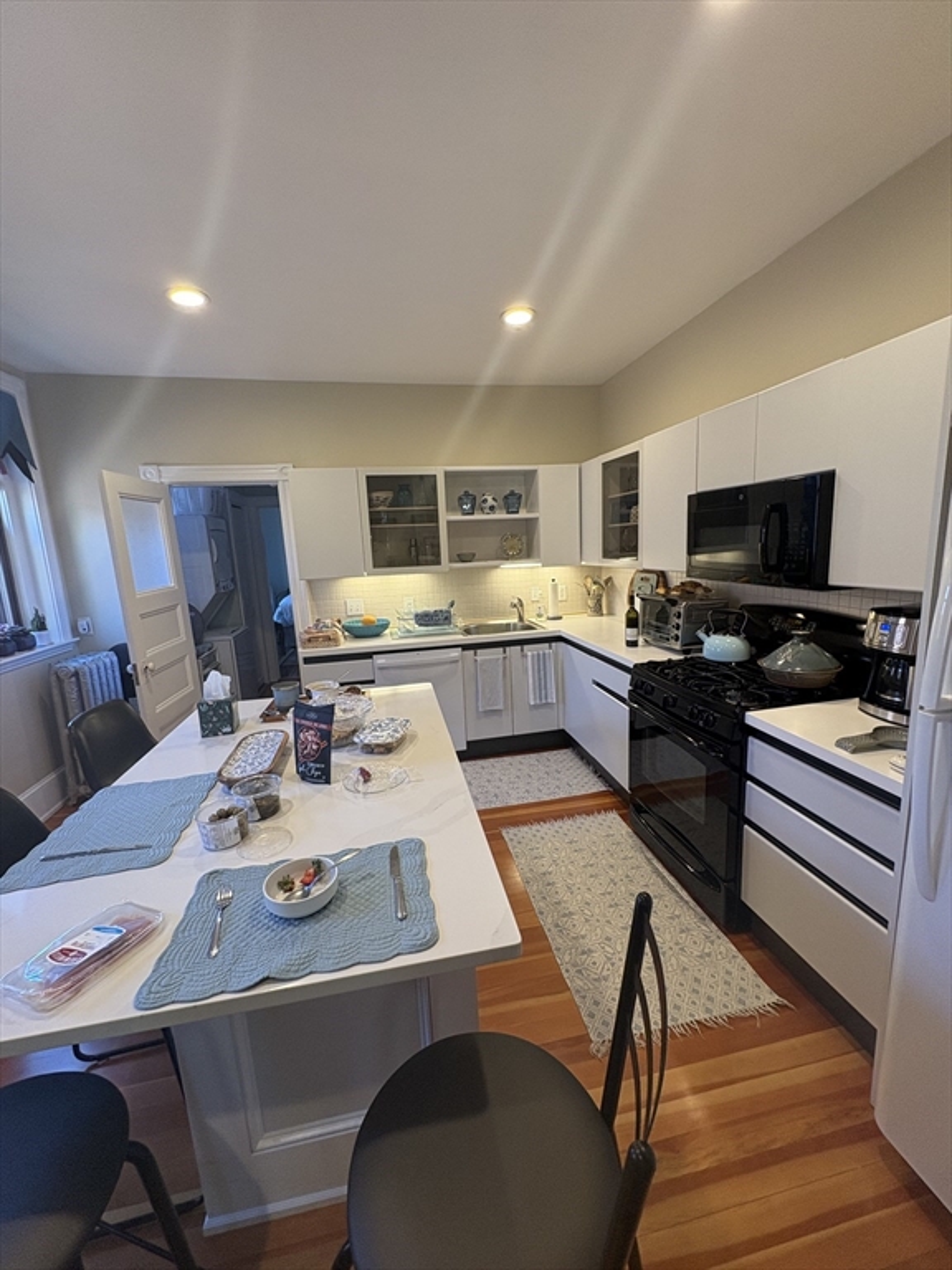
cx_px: 476
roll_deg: +2.3
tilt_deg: -10.3
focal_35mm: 14
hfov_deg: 85.7
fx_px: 513
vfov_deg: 102.1
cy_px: 635
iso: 125
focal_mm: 2.22
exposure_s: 1/60
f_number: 2.2
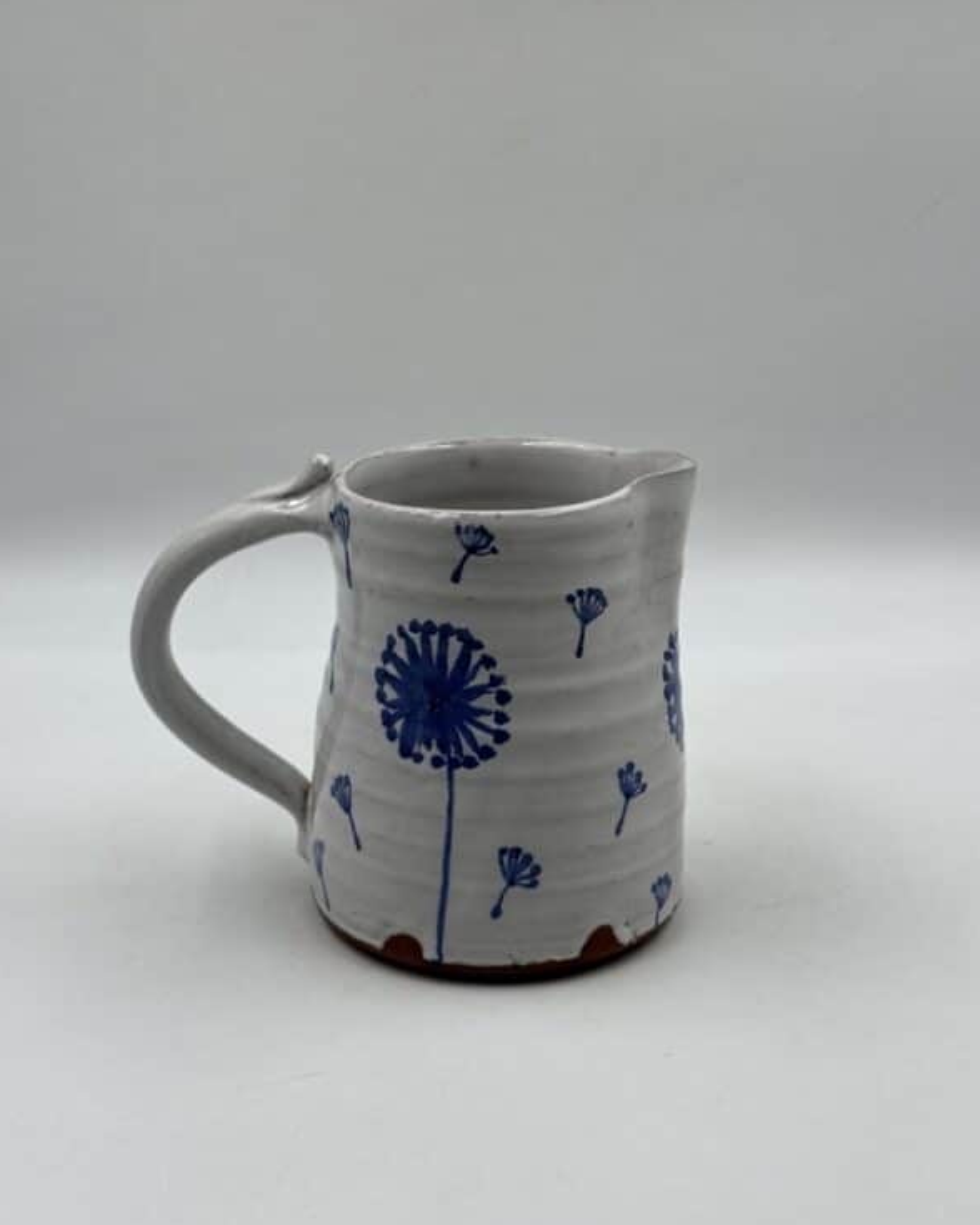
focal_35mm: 51
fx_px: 1849
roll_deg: -0.7
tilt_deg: -19.7
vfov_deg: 36.7
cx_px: 483
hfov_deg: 29.7
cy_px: 632
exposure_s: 1/719
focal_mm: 6.86
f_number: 1.78
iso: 64
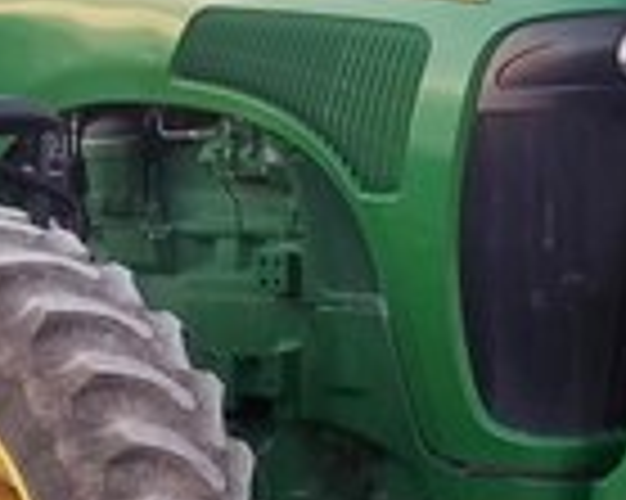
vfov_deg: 11.2
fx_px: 2555
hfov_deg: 13.6
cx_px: -117
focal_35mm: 138
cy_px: 221
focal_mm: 6.5
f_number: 3.1
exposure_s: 1/40
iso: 80
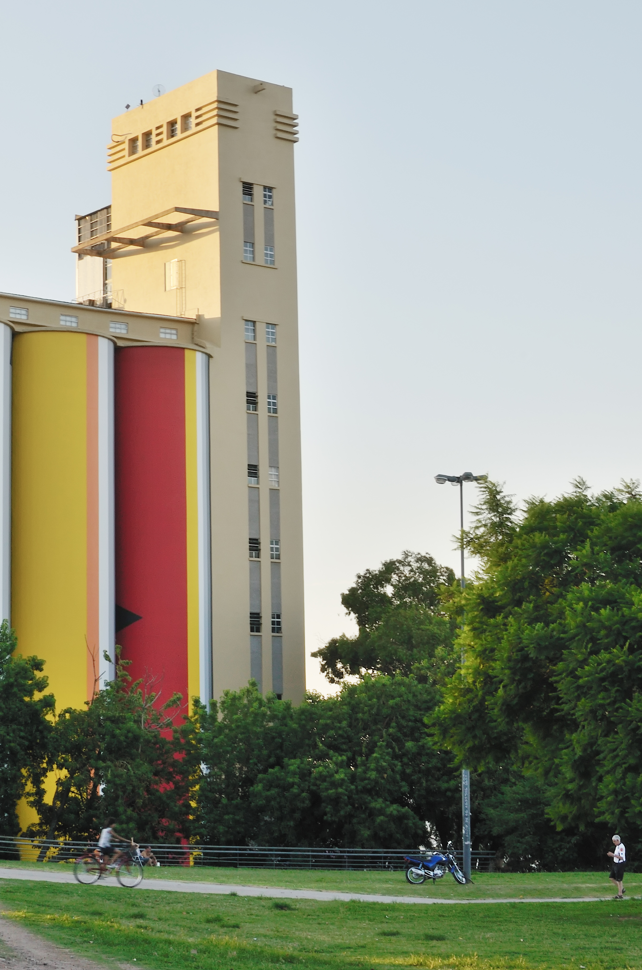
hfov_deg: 19.1
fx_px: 1899
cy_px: 360
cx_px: 224
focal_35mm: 71
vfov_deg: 28.5
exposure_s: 1/40
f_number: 16
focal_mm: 35
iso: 100
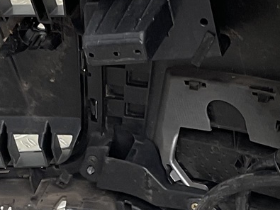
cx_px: 160
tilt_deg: -37.2
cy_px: 302
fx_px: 1197
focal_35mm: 148
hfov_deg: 13.3
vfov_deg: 9.8
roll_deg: +10.6
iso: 25
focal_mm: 3
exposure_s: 1/100
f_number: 1.8
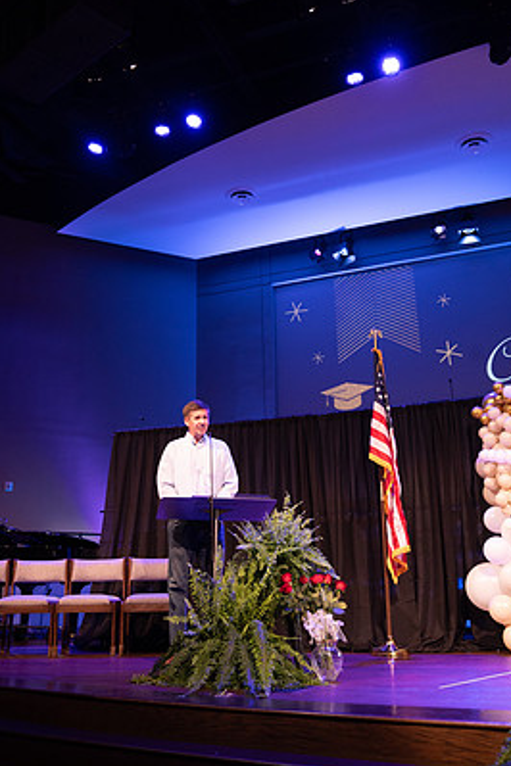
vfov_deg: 54.3
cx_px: 242
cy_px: 346
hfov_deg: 37.8
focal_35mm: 35
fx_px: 745
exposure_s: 1/200
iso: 2500
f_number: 4
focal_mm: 31
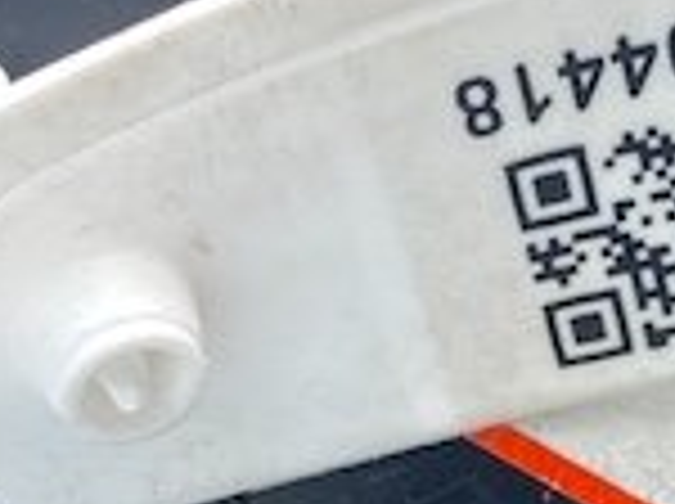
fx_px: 2161
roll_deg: -4.5
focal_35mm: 111
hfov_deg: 17.5
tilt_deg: -4.5
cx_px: 621
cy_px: 477
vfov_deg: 13.2
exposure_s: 1/112
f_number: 1.8
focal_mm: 4.25
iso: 32
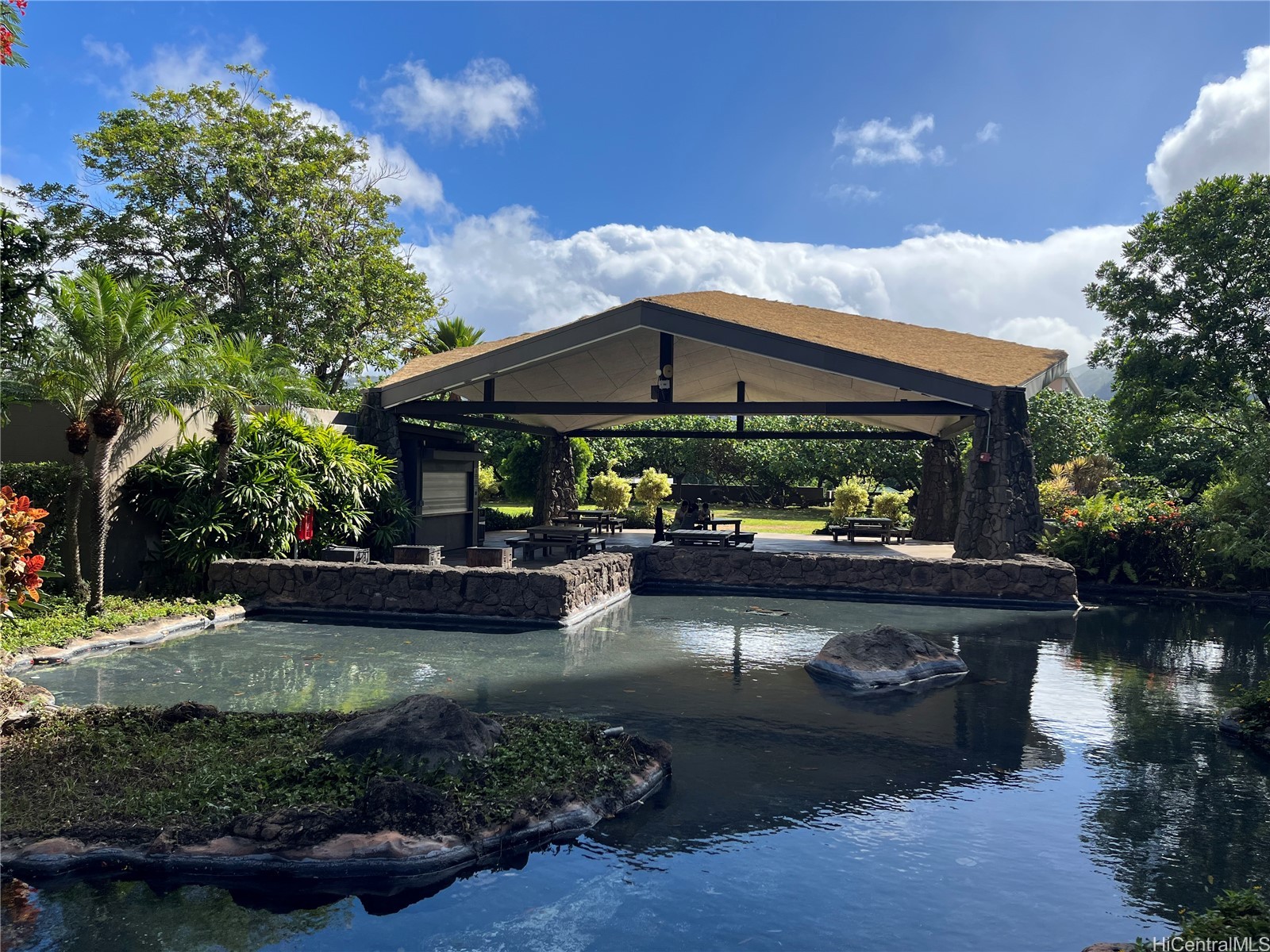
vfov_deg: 53.1
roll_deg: -1.2
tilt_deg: +1.0
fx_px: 954
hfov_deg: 67.3
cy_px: 476
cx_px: 635
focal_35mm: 26
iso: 50
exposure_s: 1/3215
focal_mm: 5.1
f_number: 1.6
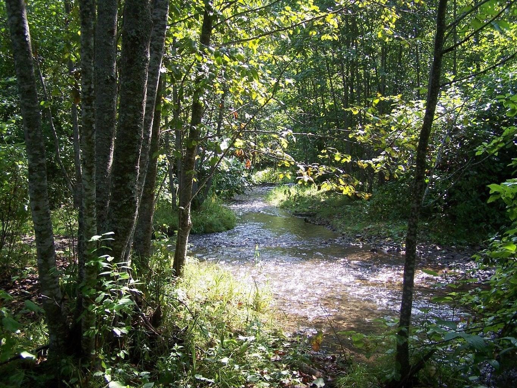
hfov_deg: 49.0
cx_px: 258
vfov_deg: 37.7
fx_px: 568
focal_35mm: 38
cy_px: 194
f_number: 2.8
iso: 80
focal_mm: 6.3
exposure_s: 1/125
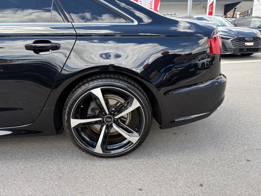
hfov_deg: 67.3
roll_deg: +3.1
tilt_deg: -17.5
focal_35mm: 26
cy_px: 98
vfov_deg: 53.1
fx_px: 196
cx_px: 130
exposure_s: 1/485
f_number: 1.6
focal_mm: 5.96
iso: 50
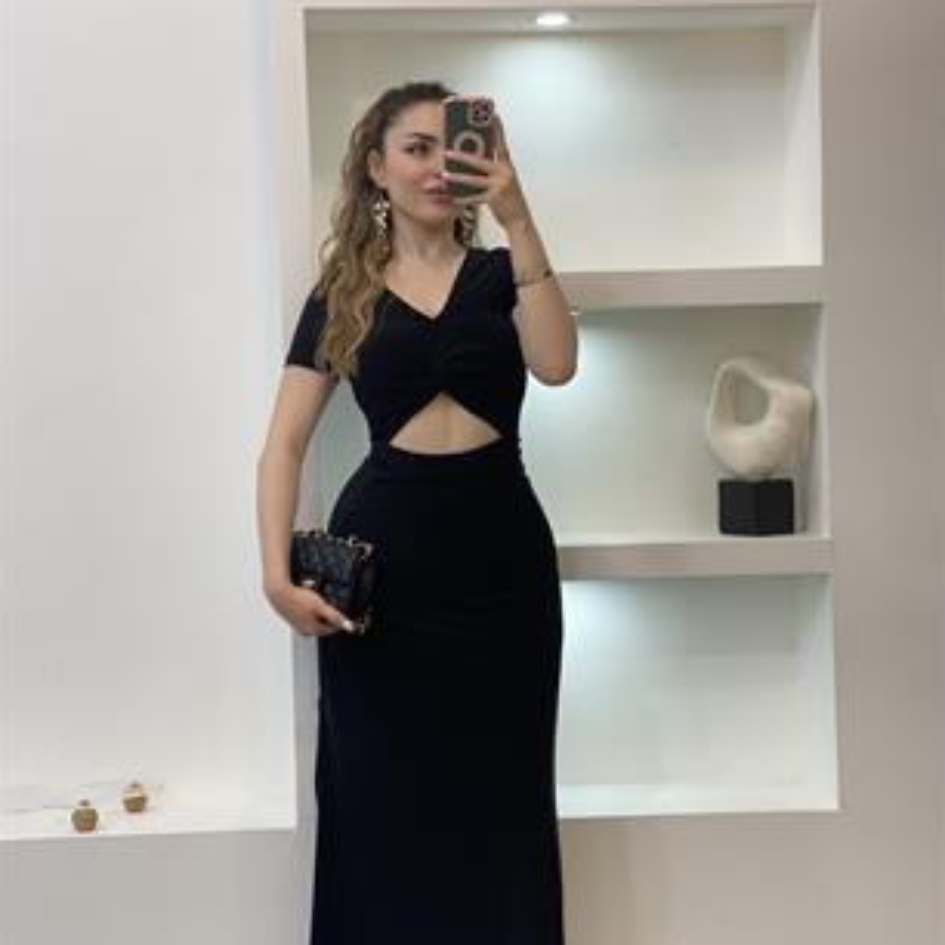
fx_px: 1915
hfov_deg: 27.7
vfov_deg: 27.6
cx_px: 472
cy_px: 582
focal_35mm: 62
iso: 100
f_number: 2
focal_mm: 6
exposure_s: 1/122
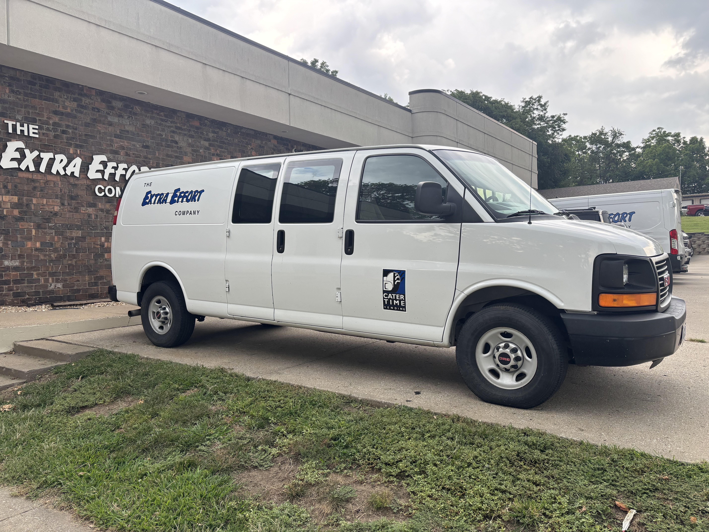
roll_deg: +2.0
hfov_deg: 67.3
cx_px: 354
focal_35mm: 26
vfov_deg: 53.1
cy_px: 266
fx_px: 533
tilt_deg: -1.3
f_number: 1.6
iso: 50
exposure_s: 1/430
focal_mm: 5.96
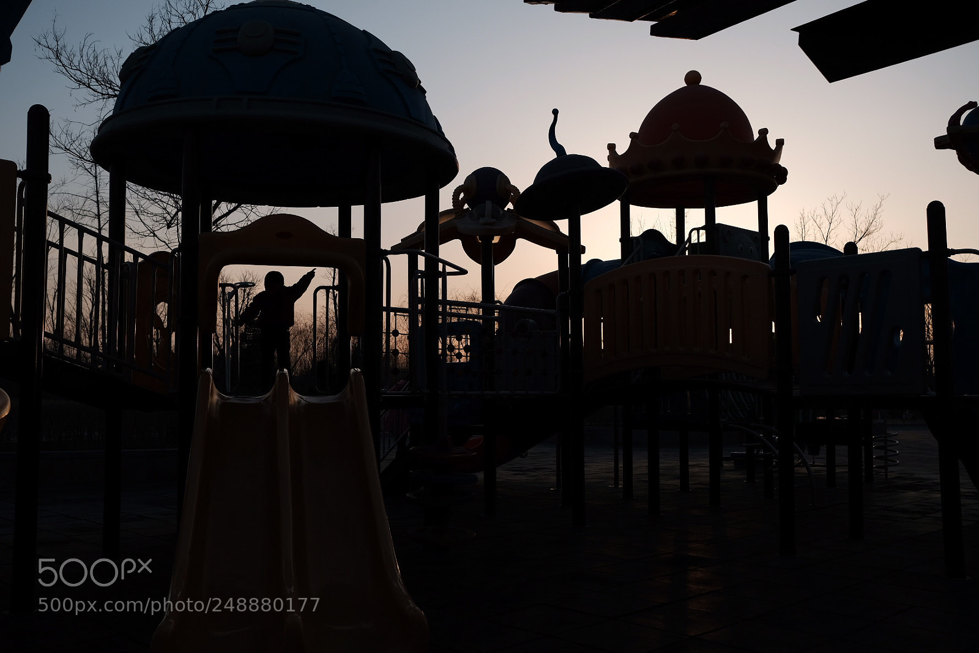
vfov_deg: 37.9
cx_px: 490
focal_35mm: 35
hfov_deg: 54.4
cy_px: 326
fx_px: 952
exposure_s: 1/1100
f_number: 4
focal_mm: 23
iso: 200
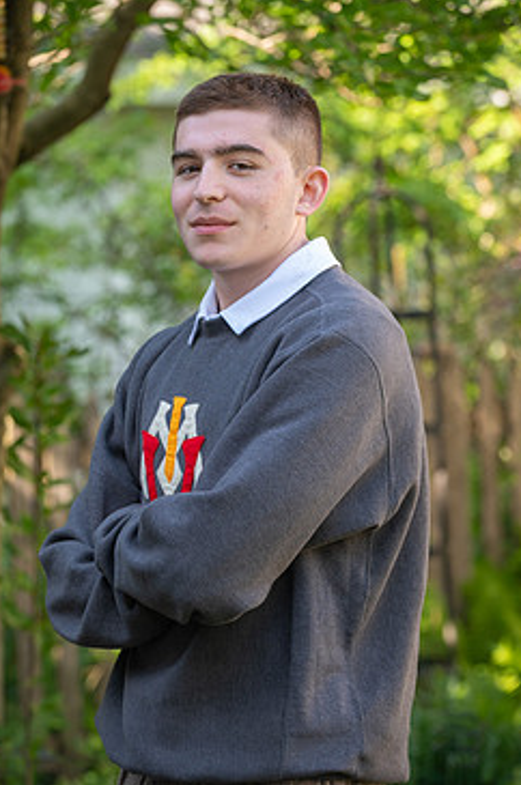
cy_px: 323
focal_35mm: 148
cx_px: 255
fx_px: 3225
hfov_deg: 9.2
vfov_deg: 13.9
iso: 250
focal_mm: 120
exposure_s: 1/125
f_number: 4
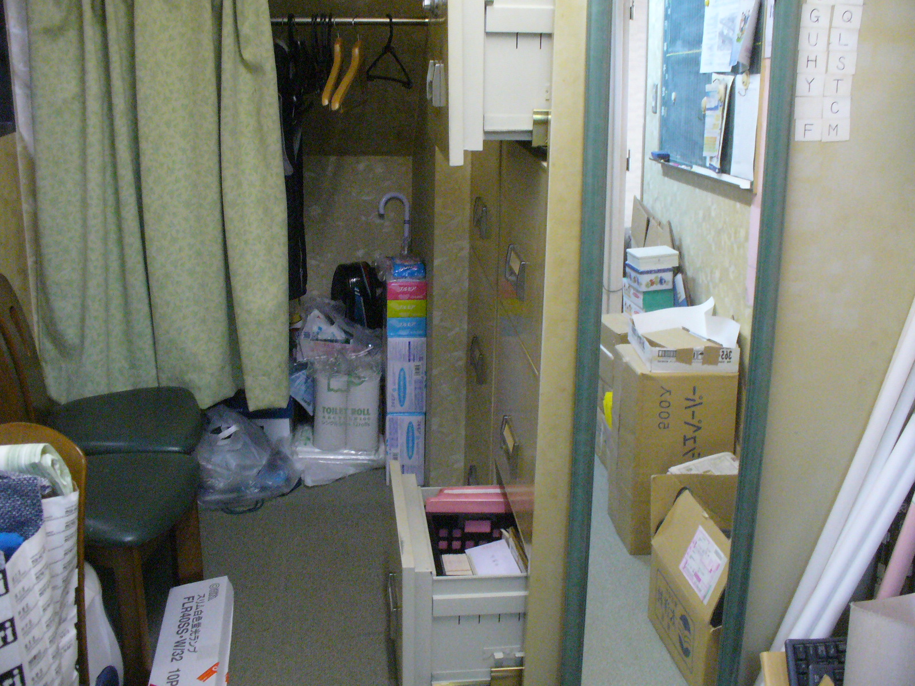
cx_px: 458
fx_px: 978
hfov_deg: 50.1
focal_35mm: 37
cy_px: 343
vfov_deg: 38.7
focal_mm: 6.1
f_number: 2.8
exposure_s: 1/25
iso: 400
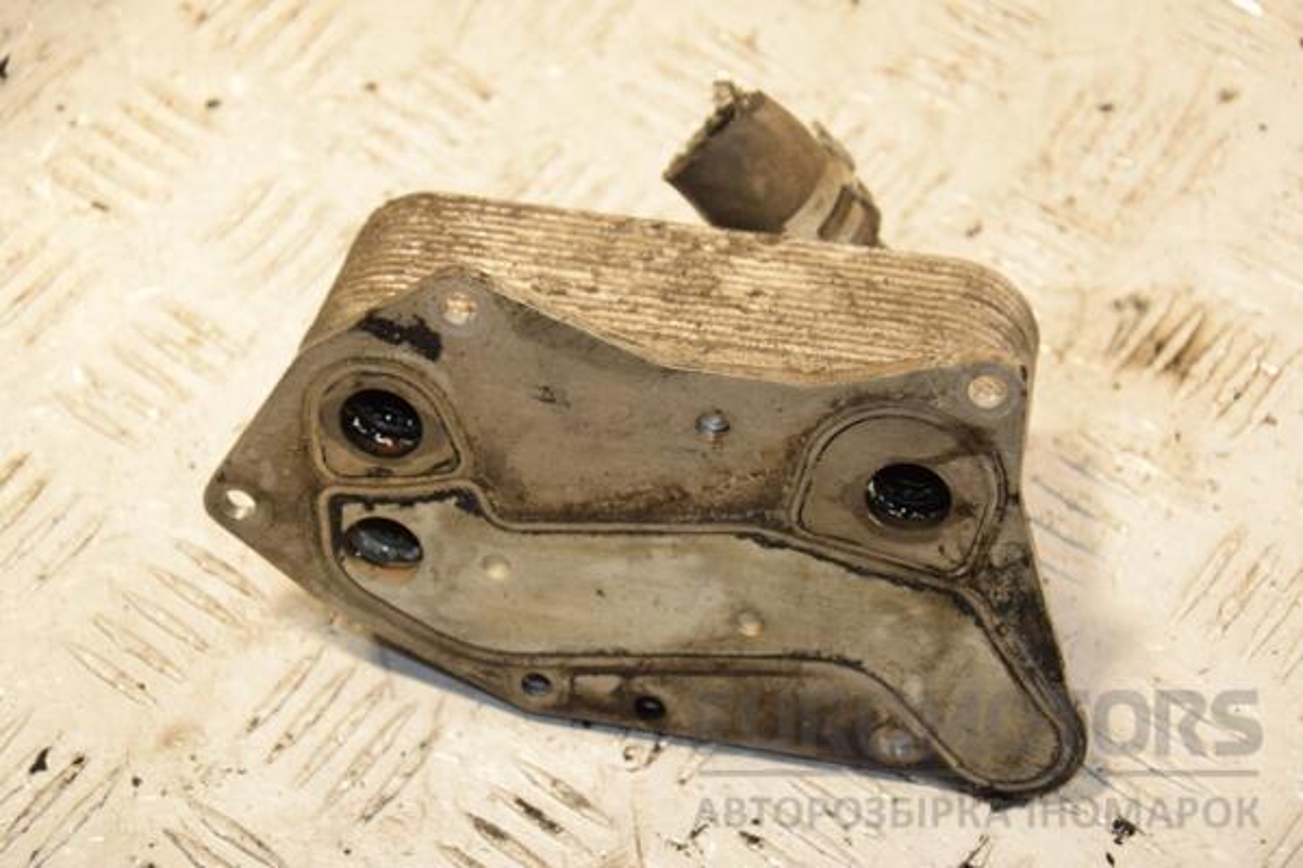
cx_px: 652
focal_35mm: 93
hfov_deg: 21.9
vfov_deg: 14.7
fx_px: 3366
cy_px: 434
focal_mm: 62
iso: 800
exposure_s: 1/200
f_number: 5.6
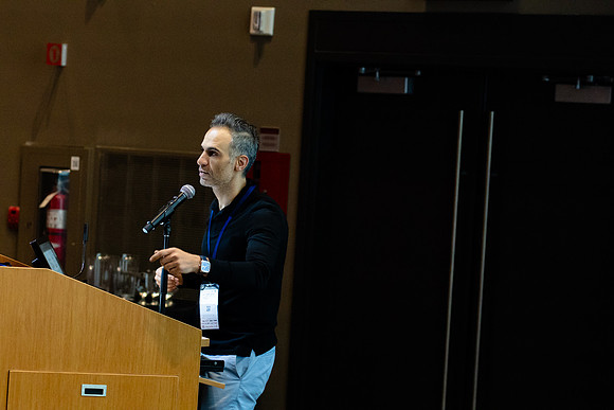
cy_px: 205
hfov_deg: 16.1
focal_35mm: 127
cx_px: 307
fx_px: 2166
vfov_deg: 10.8
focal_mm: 85
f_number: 2.8
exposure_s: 1/200
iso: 4000
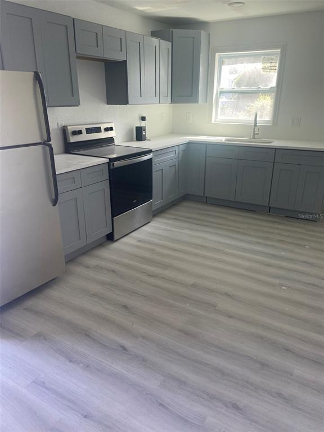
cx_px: 162
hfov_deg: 53.1
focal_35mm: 26
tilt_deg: -19.6
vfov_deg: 67.3
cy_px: 216
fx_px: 324
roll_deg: +1.3
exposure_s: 1/121
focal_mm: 4.25
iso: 80
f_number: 1.8
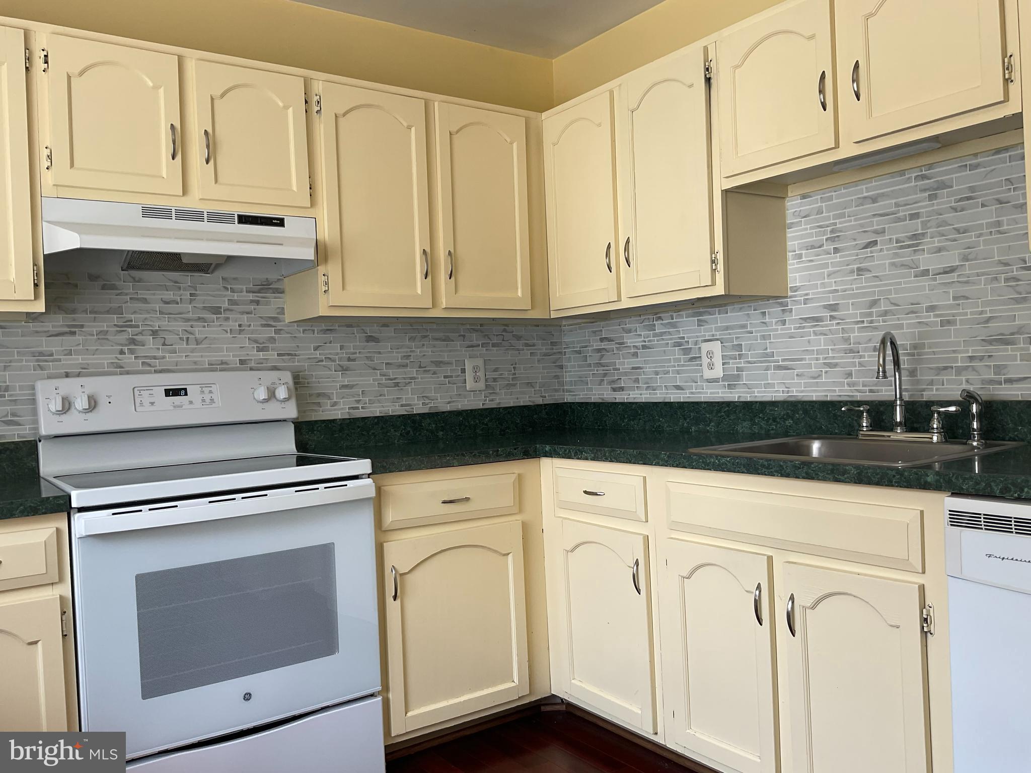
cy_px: 386
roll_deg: +2.1
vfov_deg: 48.2
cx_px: 516
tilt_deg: -1.2
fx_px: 864
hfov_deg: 61.7
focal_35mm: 29
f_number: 1.8
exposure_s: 1/219
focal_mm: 3
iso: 16
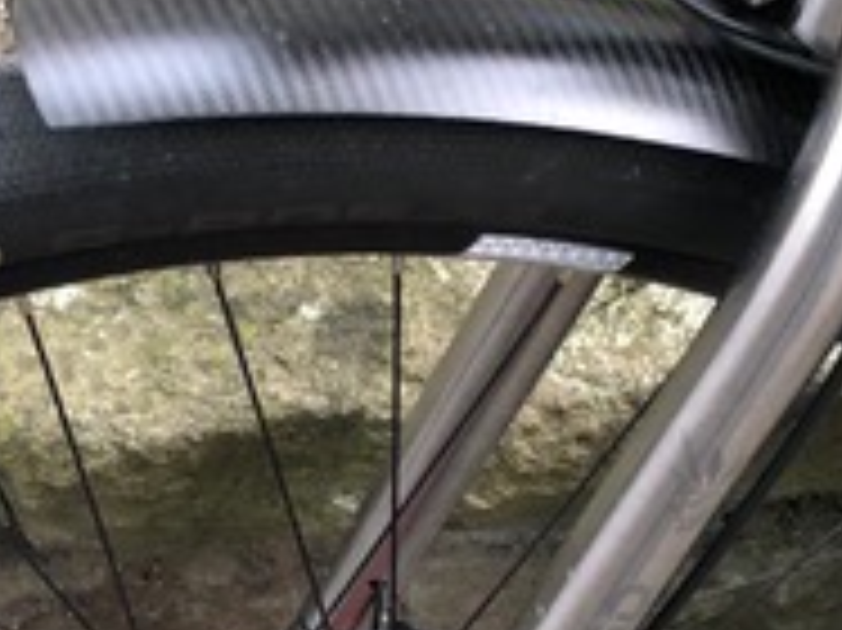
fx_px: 2334
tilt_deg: -49.9
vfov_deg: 15.3
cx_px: 563
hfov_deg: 20.4
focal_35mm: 96
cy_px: 468
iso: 100
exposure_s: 1/15
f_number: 1.8
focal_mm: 3.99
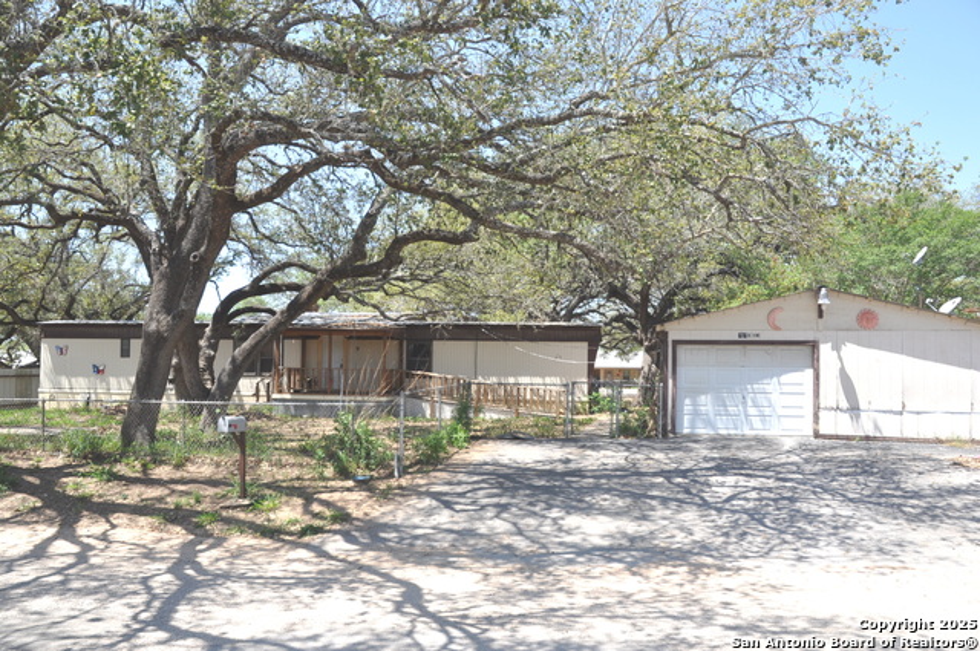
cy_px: 326
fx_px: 734
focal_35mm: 27
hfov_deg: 67.4
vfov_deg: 47.8
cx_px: 490
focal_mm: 18
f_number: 8
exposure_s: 1/250
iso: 200
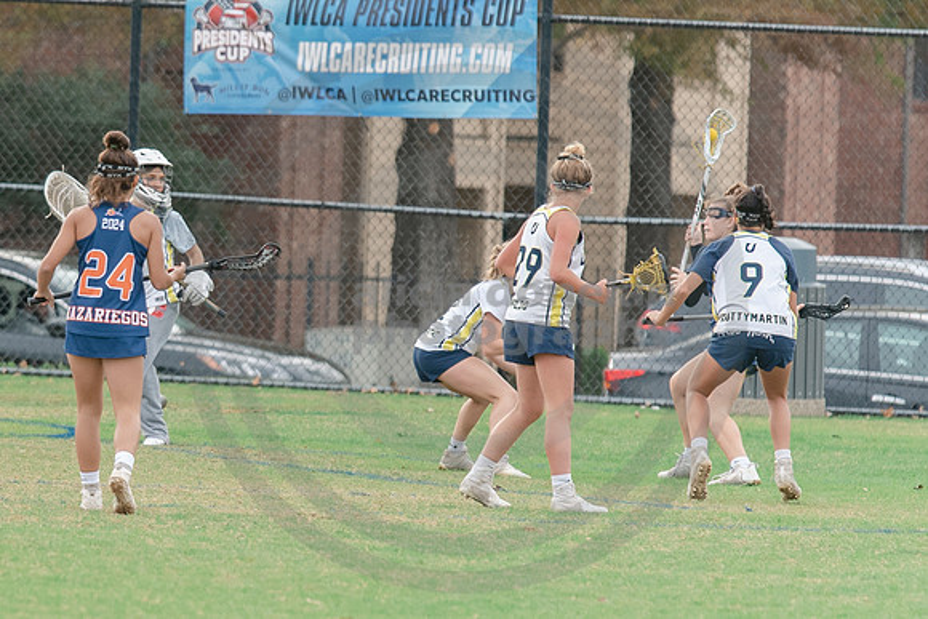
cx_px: 79
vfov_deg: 2.3
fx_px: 15508
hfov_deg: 3.4
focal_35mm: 601
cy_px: 376
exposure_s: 1/1250
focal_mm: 200
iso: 450
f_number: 2.8
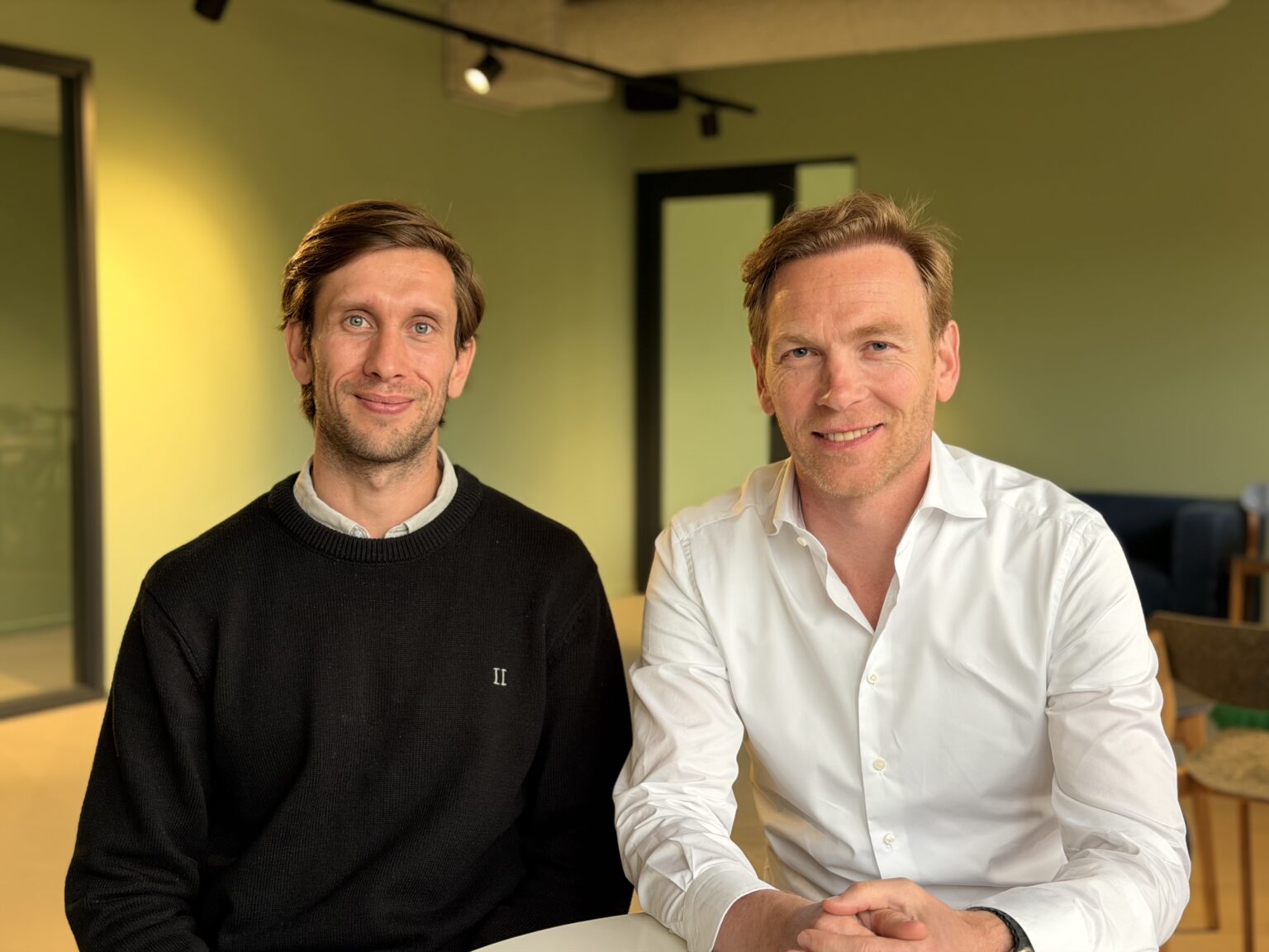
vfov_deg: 30.3
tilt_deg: -4.6
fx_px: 1760
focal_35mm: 48
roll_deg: +0.2
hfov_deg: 39.7
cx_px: 634
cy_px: 476
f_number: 1.78
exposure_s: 1/121
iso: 100
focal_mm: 6.76
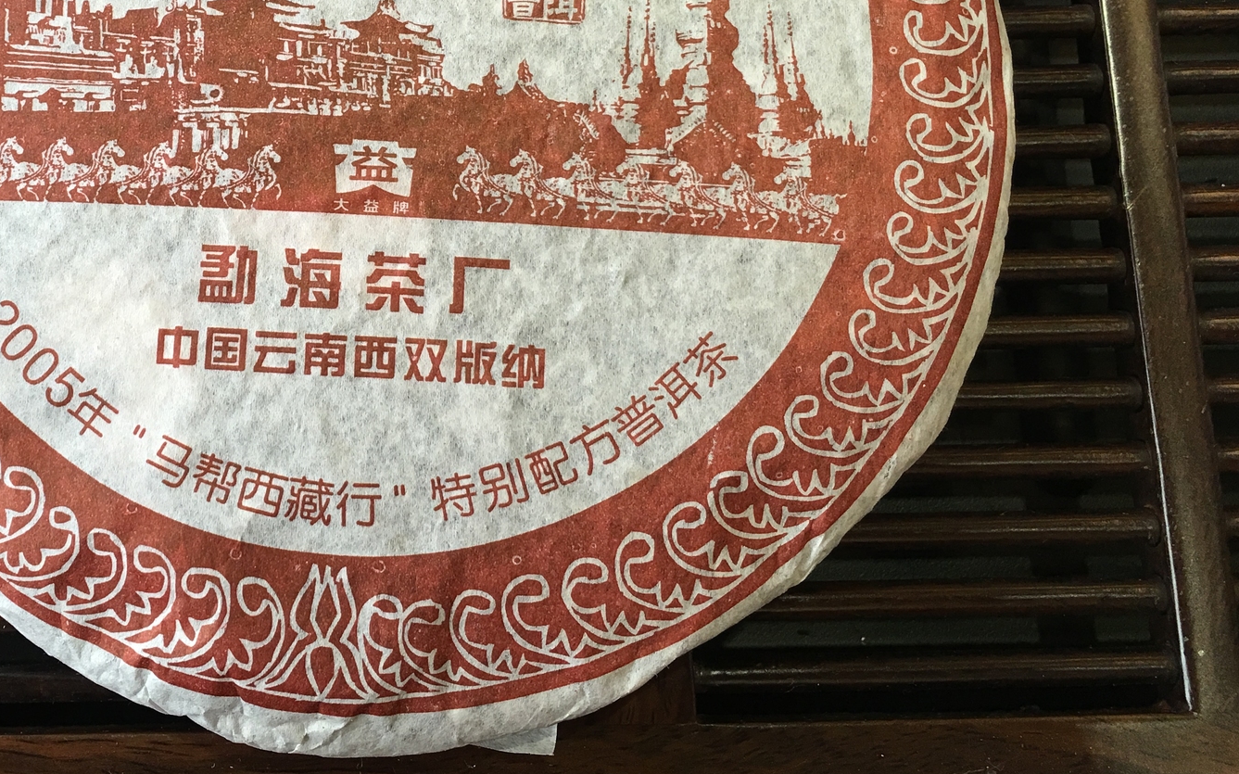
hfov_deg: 42.3
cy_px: 132
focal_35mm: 46
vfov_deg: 27.3
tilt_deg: -76.8
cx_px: 329
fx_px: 1553
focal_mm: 4.15
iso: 32
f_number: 2.2
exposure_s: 1/17
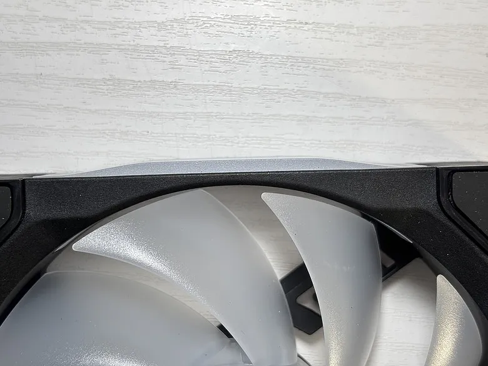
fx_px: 733
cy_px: 183
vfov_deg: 28.0
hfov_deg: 36.8
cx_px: 244
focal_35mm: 52
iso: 25
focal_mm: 5.96
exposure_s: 1/120
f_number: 1.6
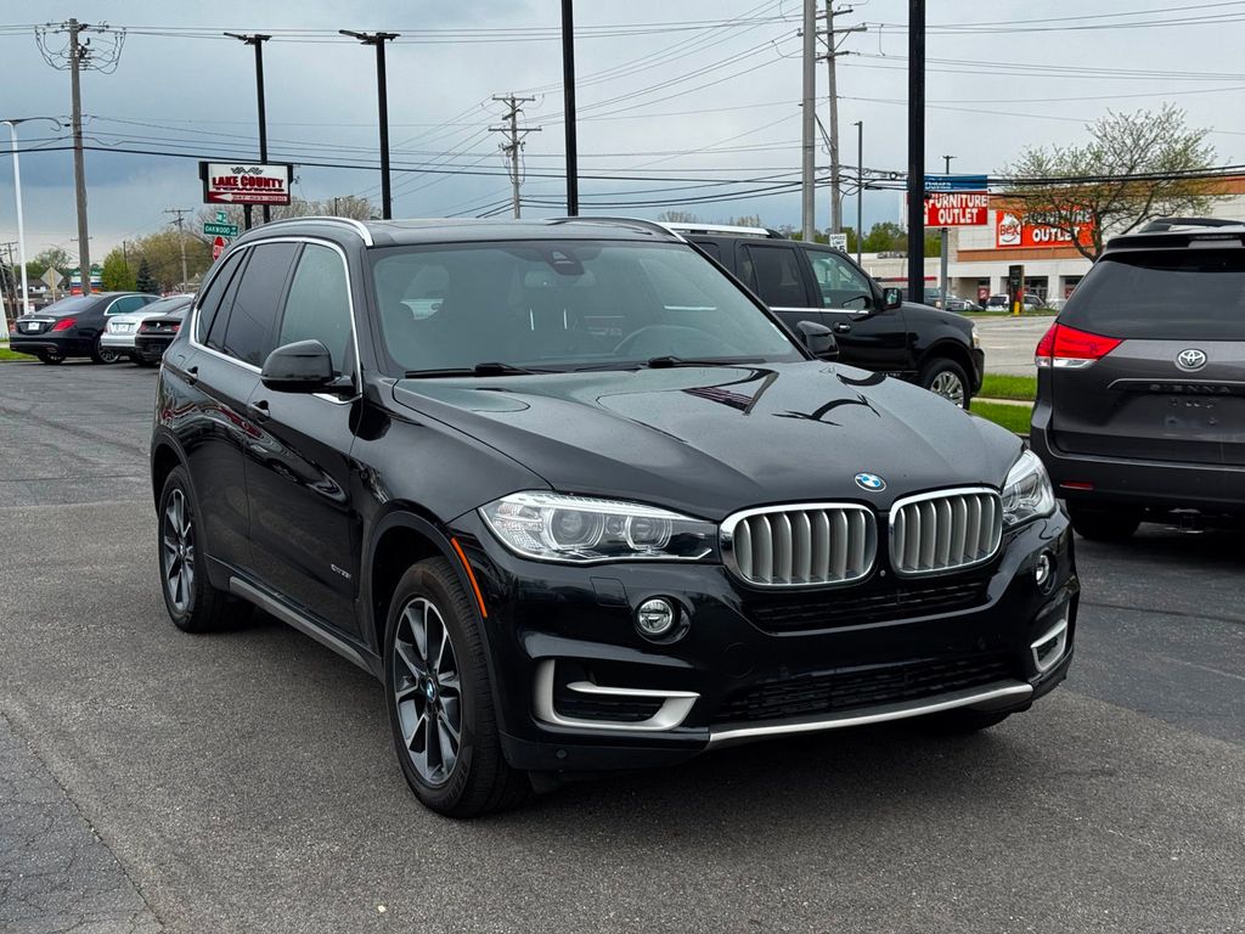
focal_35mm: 48
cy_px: 467
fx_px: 1726
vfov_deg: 30.3
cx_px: 622
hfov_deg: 39.7
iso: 64
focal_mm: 6.76
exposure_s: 1/2179
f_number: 1.78
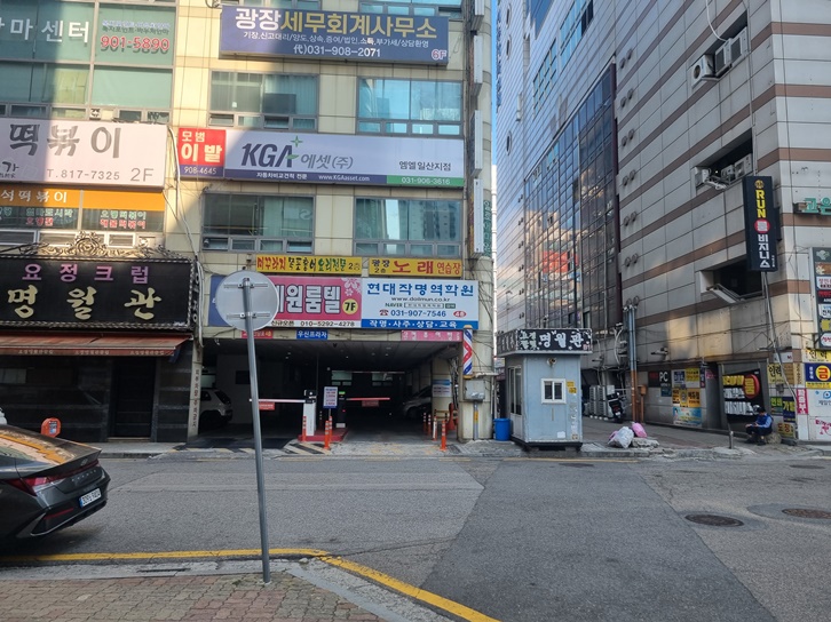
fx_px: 624
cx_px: 416
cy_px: 311
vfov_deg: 53.0
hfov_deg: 67.3
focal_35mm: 26
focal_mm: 5.4
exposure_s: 1/884
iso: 50
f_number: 1.8
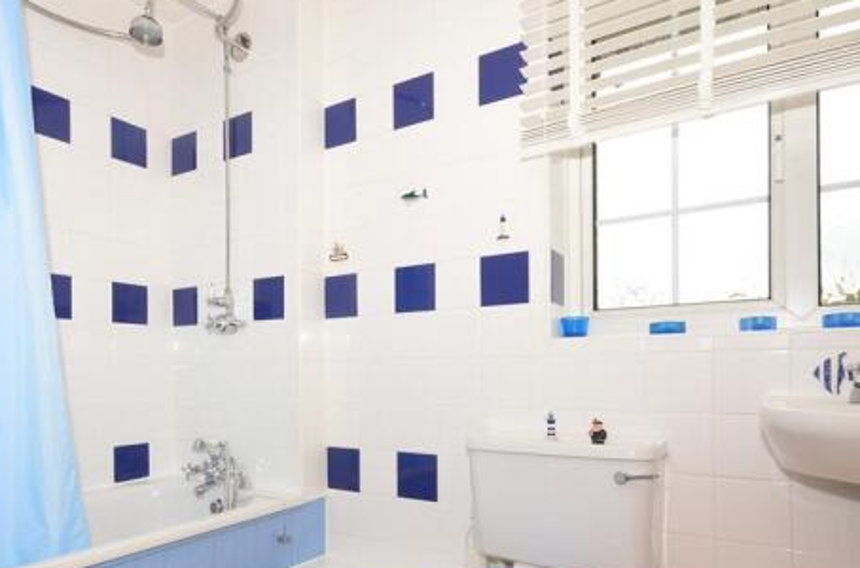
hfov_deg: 69.1
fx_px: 619
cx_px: 362
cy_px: 367
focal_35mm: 26
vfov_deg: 48.6
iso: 640
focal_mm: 12
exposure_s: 1/50
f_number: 11
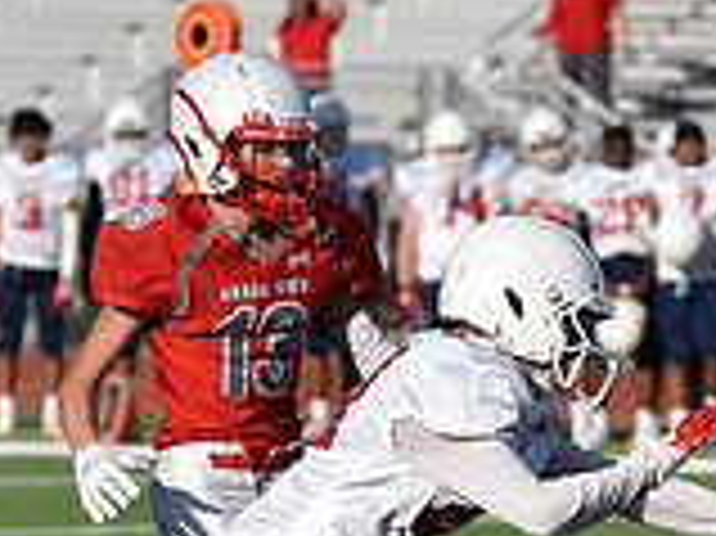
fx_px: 13062
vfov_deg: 2.3
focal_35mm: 632
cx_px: 1117
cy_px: 565
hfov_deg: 3.1
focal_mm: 180
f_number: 5.6
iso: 450
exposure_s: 1/4000
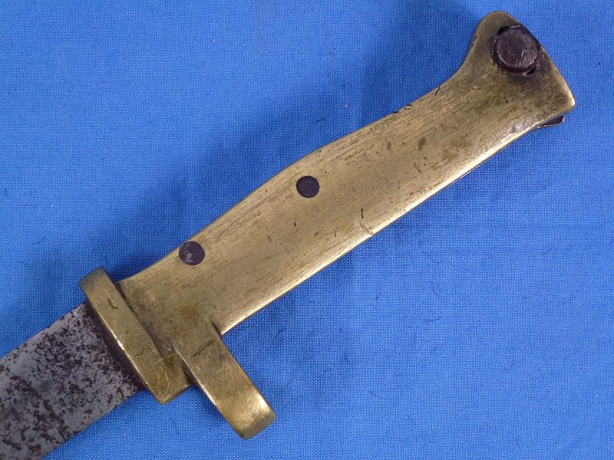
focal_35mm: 82
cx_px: 307
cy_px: 230
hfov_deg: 23.8
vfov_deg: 18.0
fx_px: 1454
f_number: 4.8
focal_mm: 14.8
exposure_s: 1/80
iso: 400
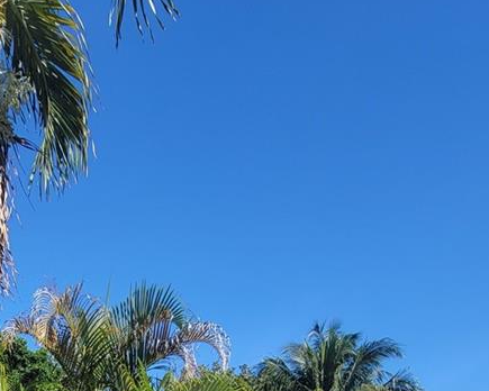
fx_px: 507
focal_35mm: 35
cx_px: 40
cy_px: 553
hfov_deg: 46.1
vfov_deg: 29.8
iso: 64
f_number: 2.2
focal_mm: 2.2
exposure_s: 1/1445
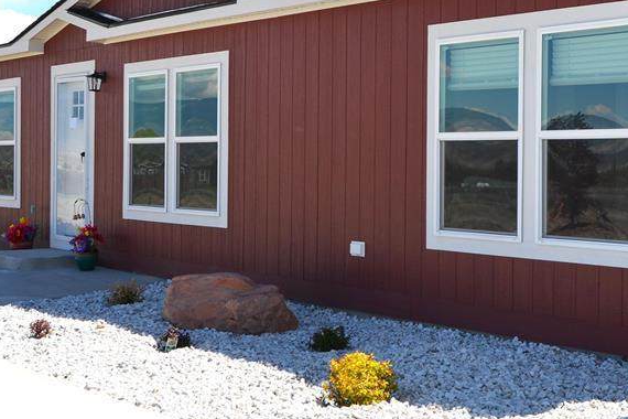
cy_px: 178
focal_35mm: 62
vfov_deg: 21.9
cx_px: 401
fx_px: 1080
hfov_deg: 32.2
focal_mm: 23
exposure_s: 1/250
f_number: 9.5
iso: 100
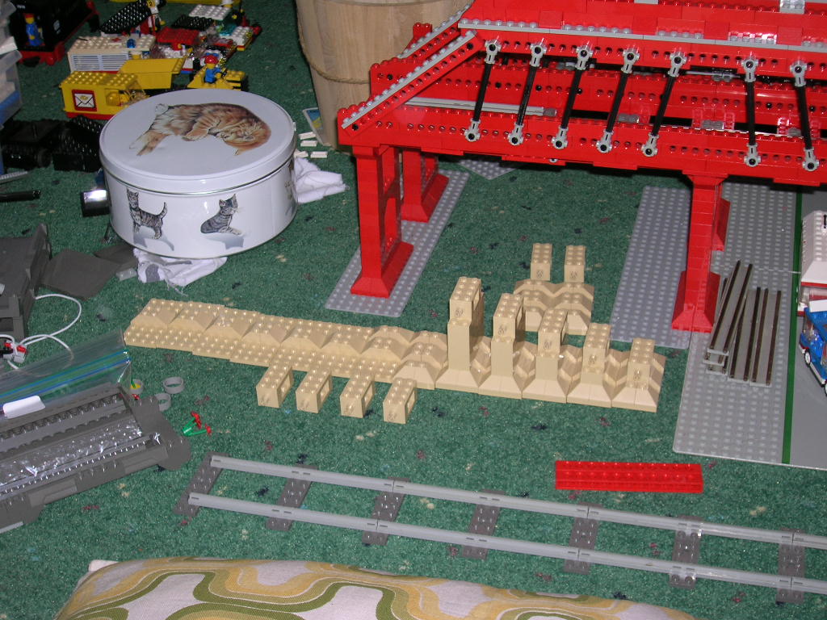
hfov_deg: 35.5
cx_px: 414
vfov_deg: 27.0
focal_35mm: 54
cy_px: 310
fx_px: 1290
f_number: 3.4
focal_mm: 9
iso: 50
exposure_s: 1/60.1
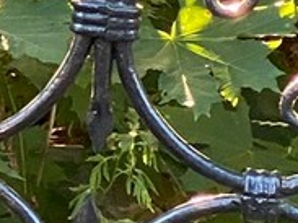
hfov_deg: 4.5
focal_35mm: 410
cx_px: -863
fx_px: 3527
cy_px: -91
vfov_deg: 3.6
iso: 125
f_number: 2
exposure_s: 1/122
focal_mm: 6
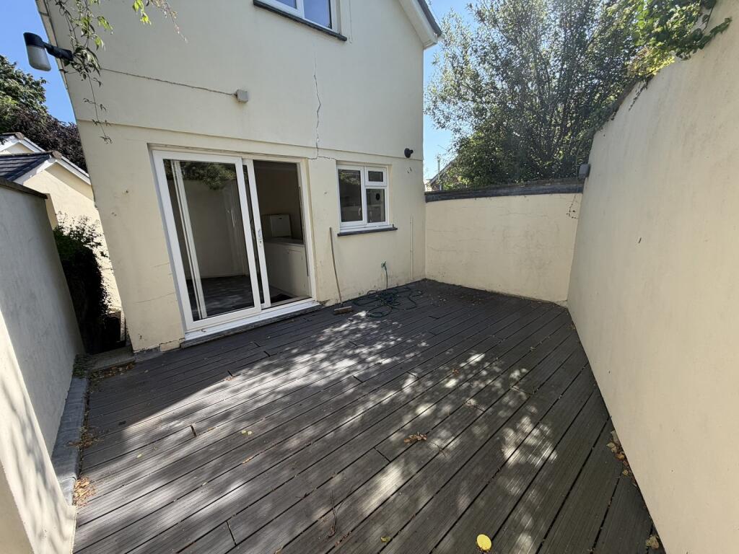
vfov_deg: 85.7
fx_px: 299
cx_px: 370
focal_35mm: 14
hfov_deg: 102.1
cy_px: 277
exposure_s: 1/502
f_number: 2.2
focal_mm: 2.22
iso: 50
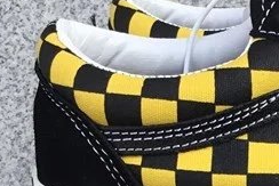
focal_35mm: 119
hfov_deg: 16.2
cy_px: 266
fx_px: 923
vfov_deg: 11.1
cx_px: 373
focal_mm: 3.3
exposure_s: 1/231
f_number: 2.4
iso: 25
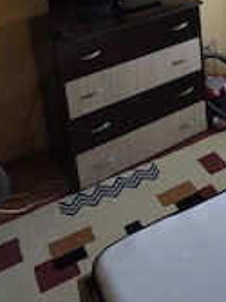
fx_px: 479
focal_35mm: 55
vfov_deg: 30.1
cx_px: 248
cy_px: -56
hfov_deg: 24.7
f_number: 1.65
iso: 250
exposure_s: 1/50
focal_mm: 6.19
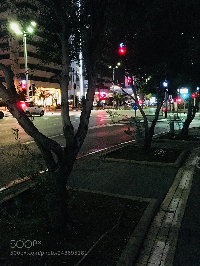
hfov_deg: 48.2
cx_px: 100
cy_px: 133
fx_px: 223
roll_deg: +1.7
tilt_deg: -7.9
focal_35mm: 29
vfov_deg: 61.7
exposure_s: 1/17
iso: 1000
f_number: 2.2
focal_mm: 4.15
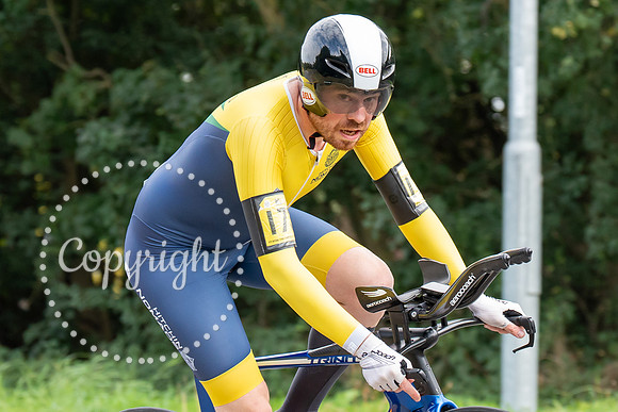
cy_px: 211
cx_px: 375
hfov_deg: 8.0
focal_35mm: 256
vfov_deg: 5.4
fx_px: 4402
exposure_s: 1/1000
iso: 800
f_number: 4
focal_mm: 99
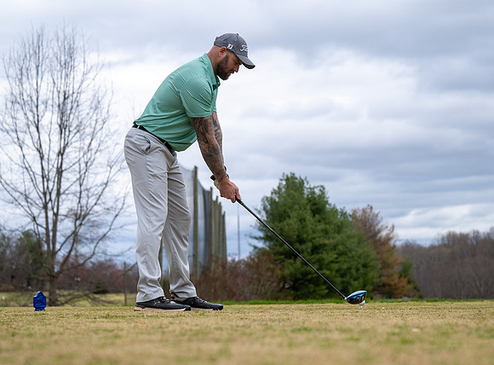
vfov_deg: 17.2
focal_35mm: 85
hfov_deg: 23.2
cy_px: 217
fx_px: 1203
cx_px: 266
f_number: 2.8
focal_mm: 45
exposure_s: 1/3200
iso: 220
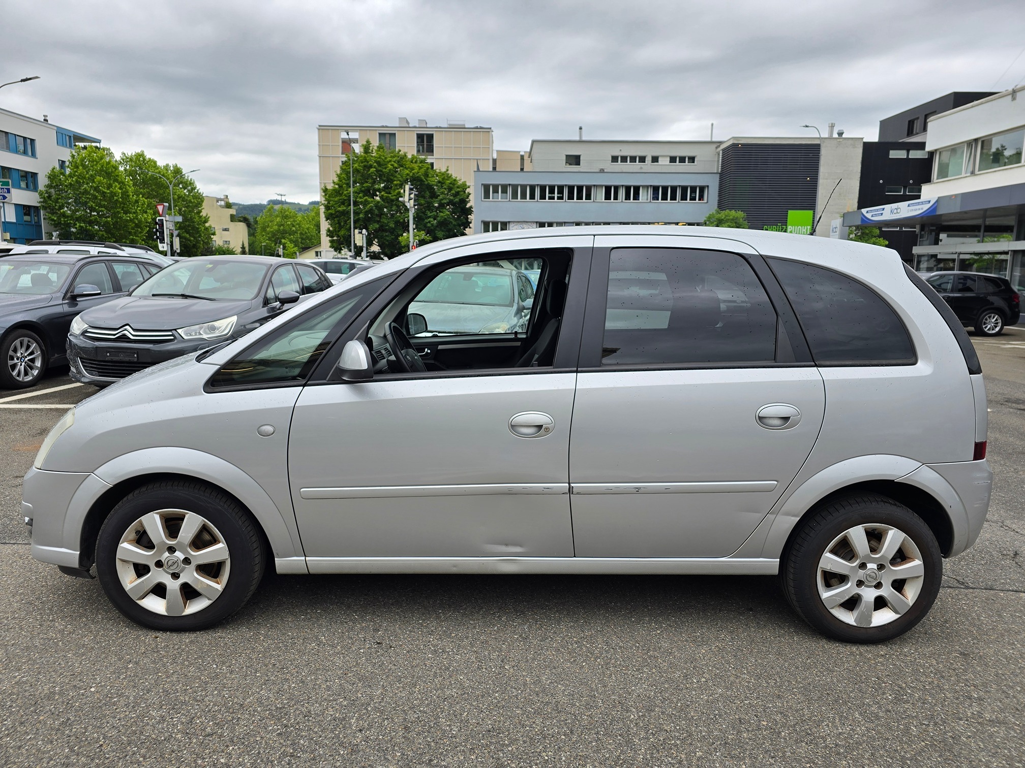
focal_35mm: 23
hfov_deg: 73.9
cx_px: 512
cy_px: 384
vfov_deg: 58.9
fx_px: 681
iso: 16
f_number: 1.7
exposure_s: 1/180
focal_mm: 6.3
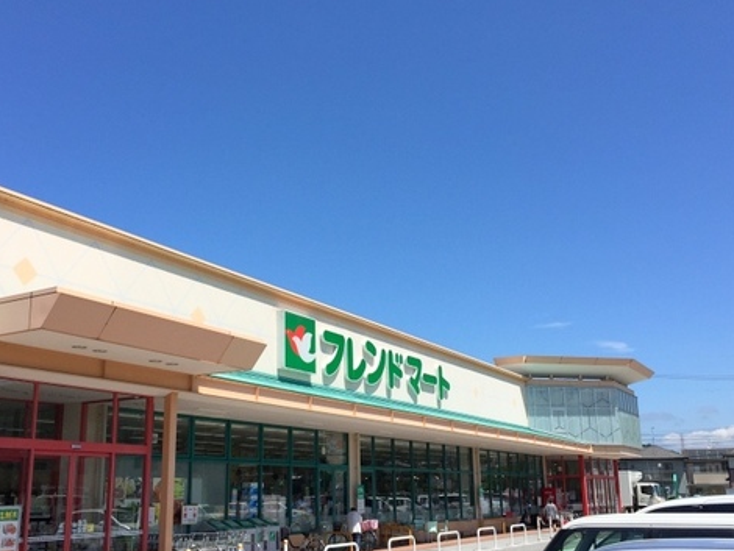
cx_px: 340
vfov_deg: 38.6
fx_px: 785
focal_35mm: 37
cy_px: 326
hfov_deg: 50.1
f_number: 2.2
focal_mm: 4.15
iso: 32
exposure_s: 1/2825
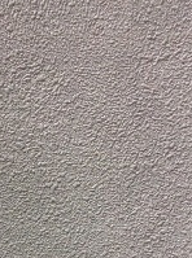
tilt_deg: -58.7
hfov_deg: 19.1
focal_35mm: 72
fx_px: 535
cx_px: -43
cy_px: 273
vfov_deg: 25.4
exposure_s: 1/33
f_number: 2.2
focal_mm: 4.15
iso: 250
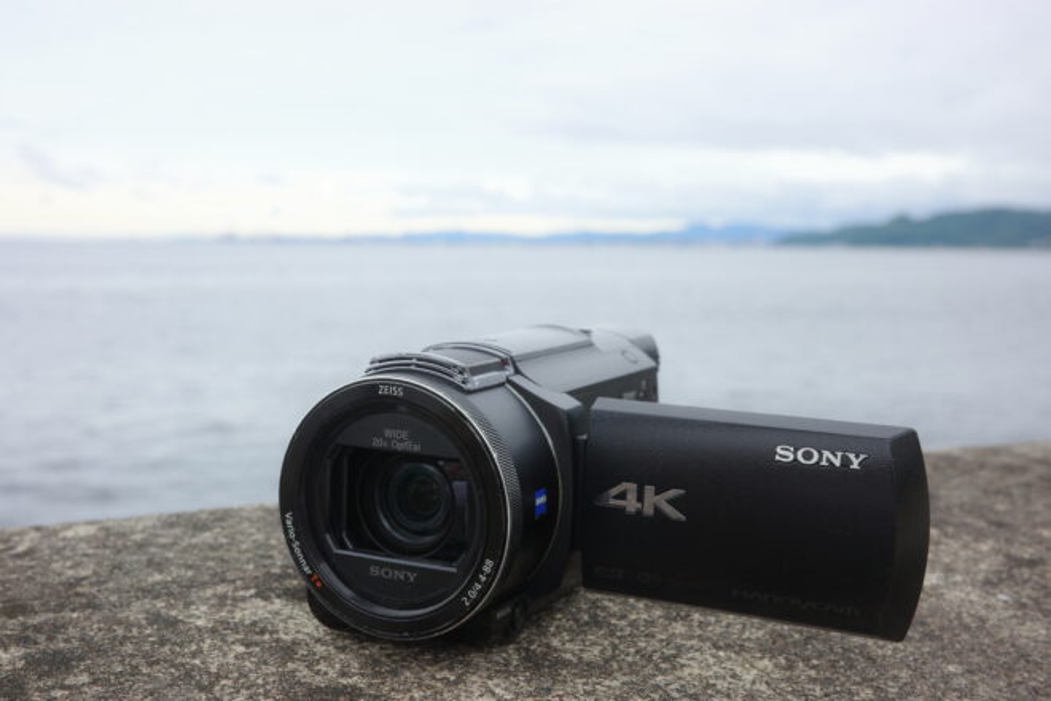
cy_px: 350
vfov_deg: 33.4
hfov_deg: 48.5
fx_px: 1168
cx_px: 526
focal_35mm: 40
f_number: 7.1
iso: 200
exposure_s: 1/60
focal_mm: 26
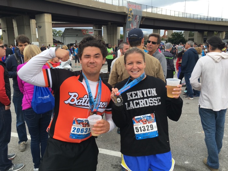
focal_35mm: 29
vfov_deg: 48.2
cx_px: 114
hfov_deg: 61.7
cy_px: 86
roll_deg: +0.7
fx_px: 191
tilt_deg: -10.7
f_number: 2.2
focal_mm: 4.15
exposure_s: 1/334
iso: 25
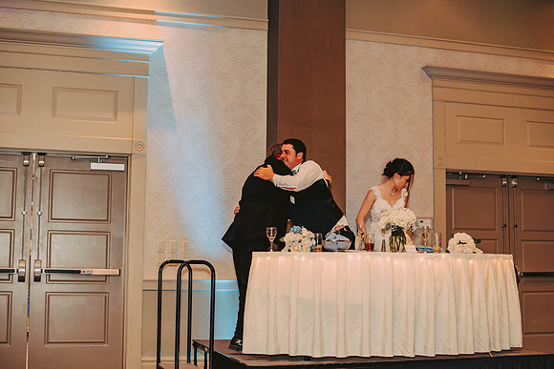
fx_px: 770
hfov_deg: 39.6
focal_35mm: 50
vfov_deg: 27.0
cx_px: 277
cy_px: 184
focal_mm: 50
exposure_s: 1/125
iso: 800
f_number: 2.5
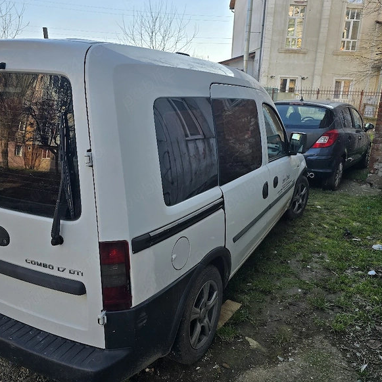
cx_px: 189
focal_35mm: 28
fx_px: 350
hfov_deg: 57.3
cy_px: 194
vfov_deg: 57.3
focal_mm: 6.3
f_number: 1.7
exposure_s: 1/345
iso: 12
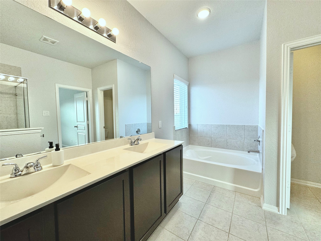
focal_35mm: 14
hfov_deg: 102.1
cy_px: 120
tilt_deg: -2.6
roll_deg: +0.7
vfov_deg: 85.7
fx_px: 130
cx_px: 160
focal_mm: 2.22
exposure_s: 1/120
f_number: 2.2
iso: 160
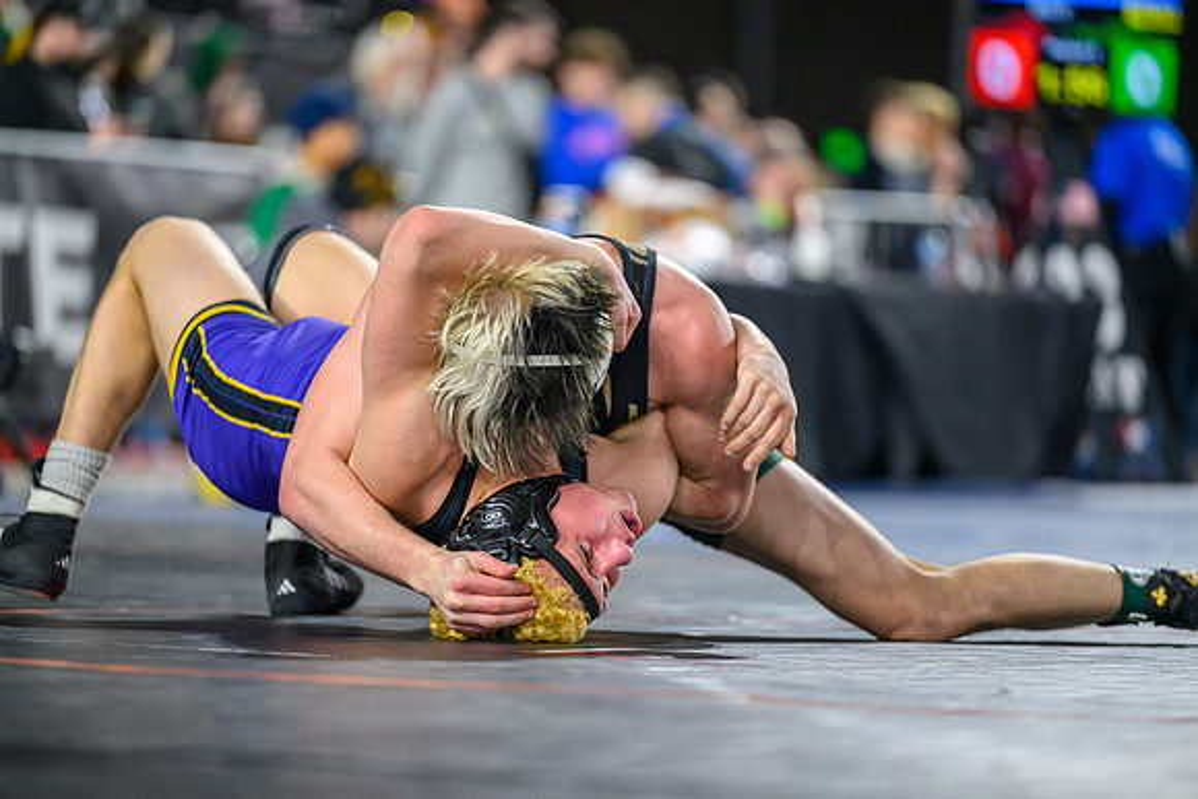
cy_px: 400
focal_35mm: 195
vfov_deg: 7.0
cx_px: 599
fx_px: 6490
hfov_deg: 10.5
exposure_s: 1/800
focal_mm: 195
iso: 2500
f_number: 2.8
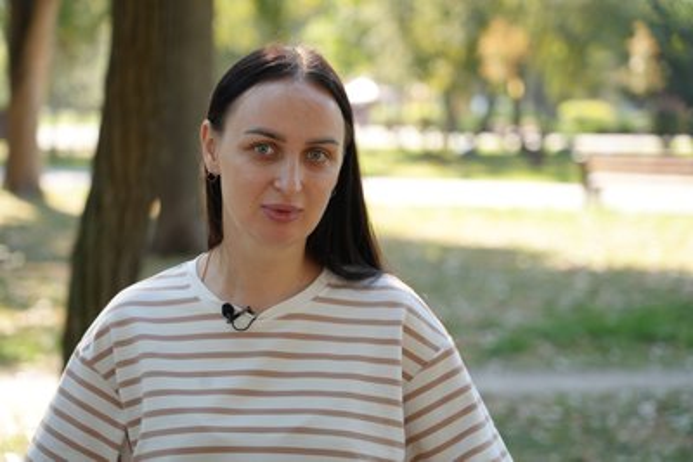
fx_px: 1772
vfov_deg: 14.9
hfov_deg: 22.1
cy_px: 231
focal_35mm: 92
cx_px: 346
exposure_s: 1/160
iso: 160
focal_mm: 92
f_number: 4
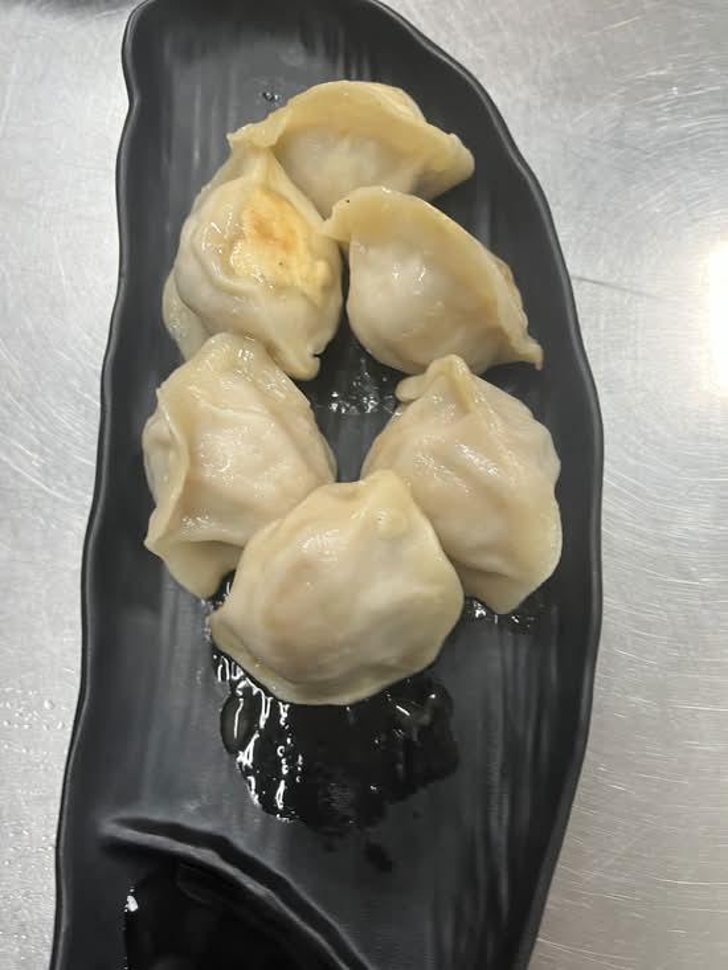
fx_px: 729
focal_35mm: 26
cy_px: 485
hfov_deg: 53.1
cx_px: 364
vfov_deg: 67.3
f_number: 1.6
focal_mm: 5.1
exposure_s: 1/50
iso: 125
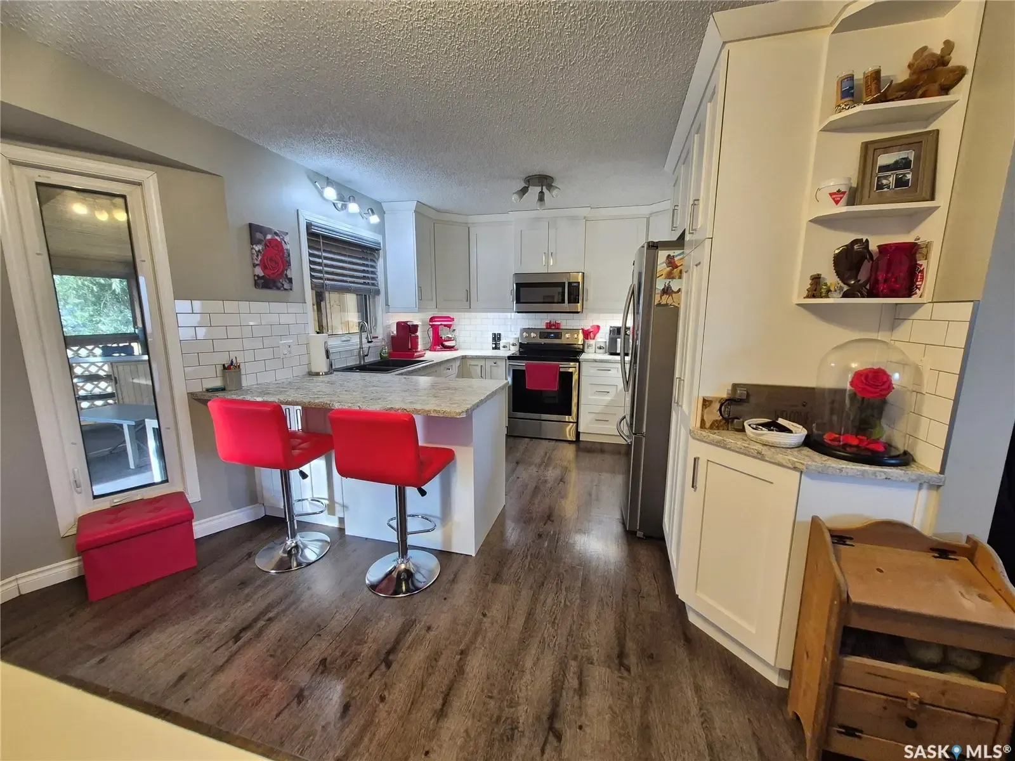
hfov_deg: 106.2
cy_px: 380
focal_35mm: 13
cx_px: 508
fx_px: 381
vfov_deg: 89.9
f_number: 2.2
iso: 320
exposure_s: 1/60
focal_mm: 1.74
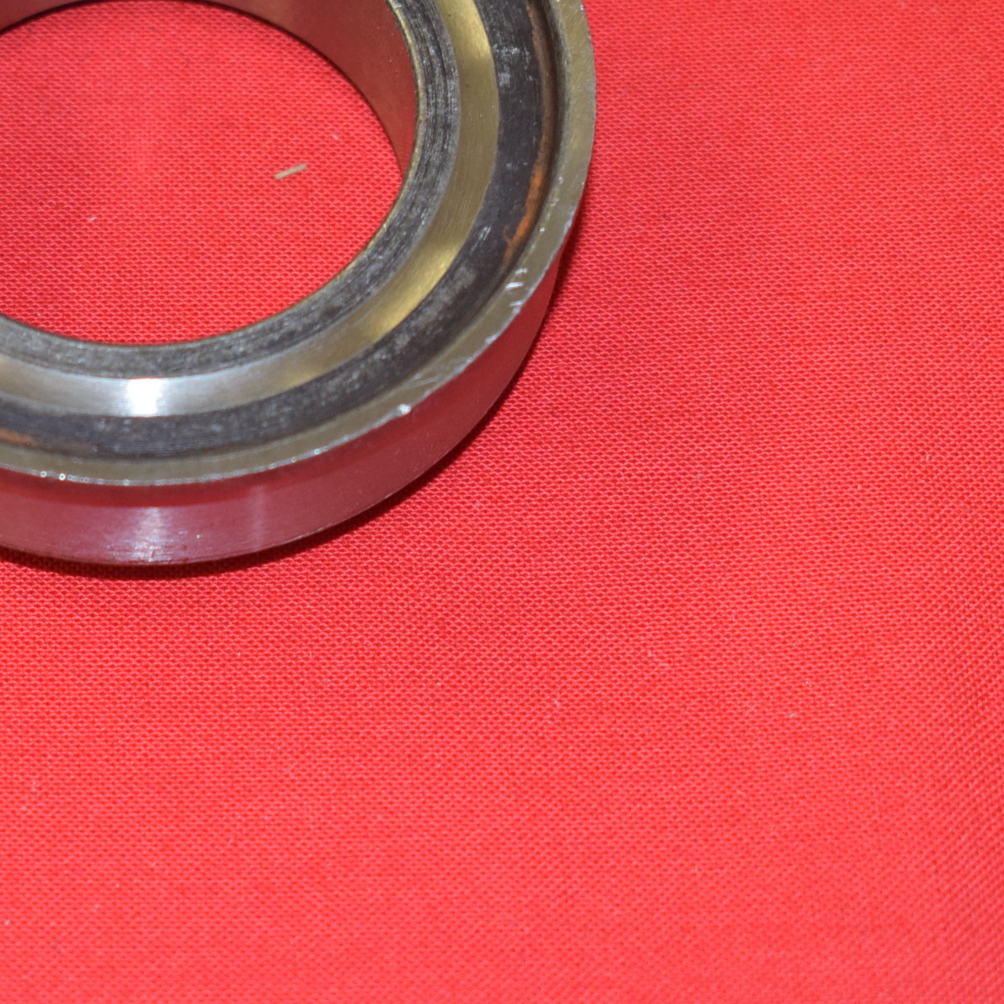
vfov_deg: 11.3
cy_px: 329
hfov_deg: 11.3
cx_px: 255
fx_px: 5053
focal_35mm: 154
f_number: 5.3
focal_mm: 48
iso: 800
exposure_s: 1/60
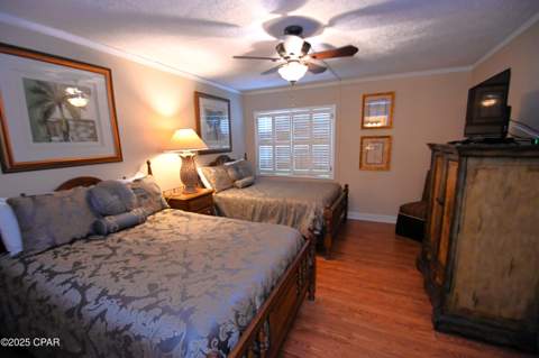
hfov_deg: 100.4
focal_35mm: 15
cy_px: 179
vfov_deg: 77.2
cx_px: 270
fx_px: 224
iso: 3200
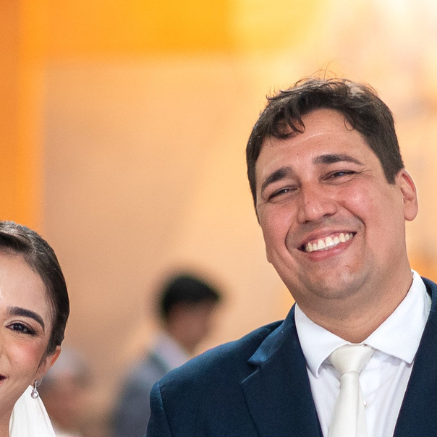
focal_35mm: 306
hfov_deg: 5.7
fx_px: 4370
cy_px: 364
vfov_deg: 5.7
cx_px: 86
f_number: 2
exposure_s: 1/250
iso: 2500
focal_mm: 85
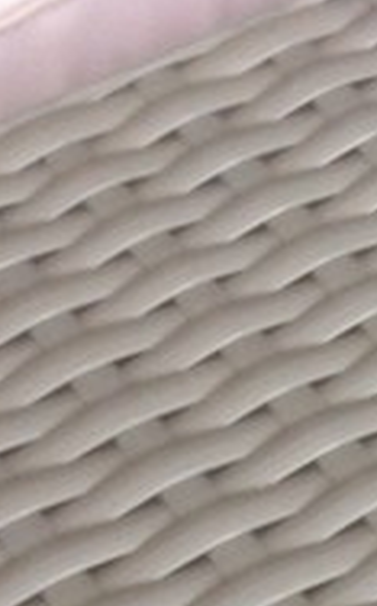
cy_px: 951
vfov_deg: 12.9
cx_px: 1299
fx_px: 2506
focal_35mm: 152
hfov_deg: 7.2
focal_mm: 4.12
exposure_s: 1/40
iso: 64
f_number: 2.4
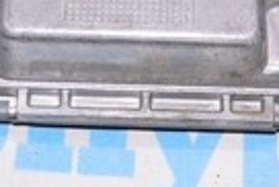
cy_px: -161
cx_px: 156
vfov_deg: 7.9
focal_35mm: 169
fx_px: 1311
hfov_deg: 12.1
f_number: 8
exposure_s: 1/160
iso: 1600
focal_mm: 24
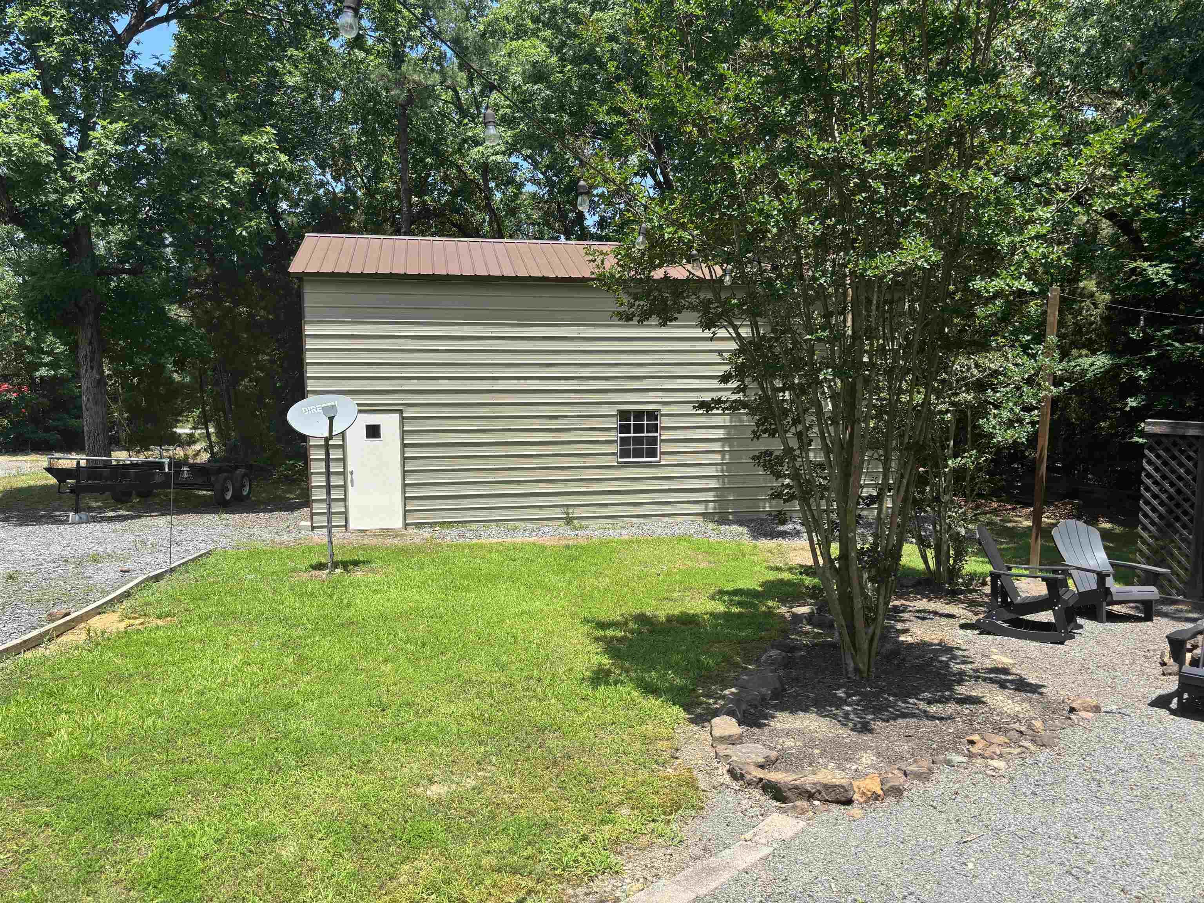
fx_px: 904
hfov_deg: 67.3
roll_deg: +0.1
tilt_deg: -5.6
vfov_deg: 53.1
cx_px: 602
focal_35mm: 26
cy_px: 452
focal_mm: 5.96
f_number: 1.6
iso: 50
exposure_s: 1/1642
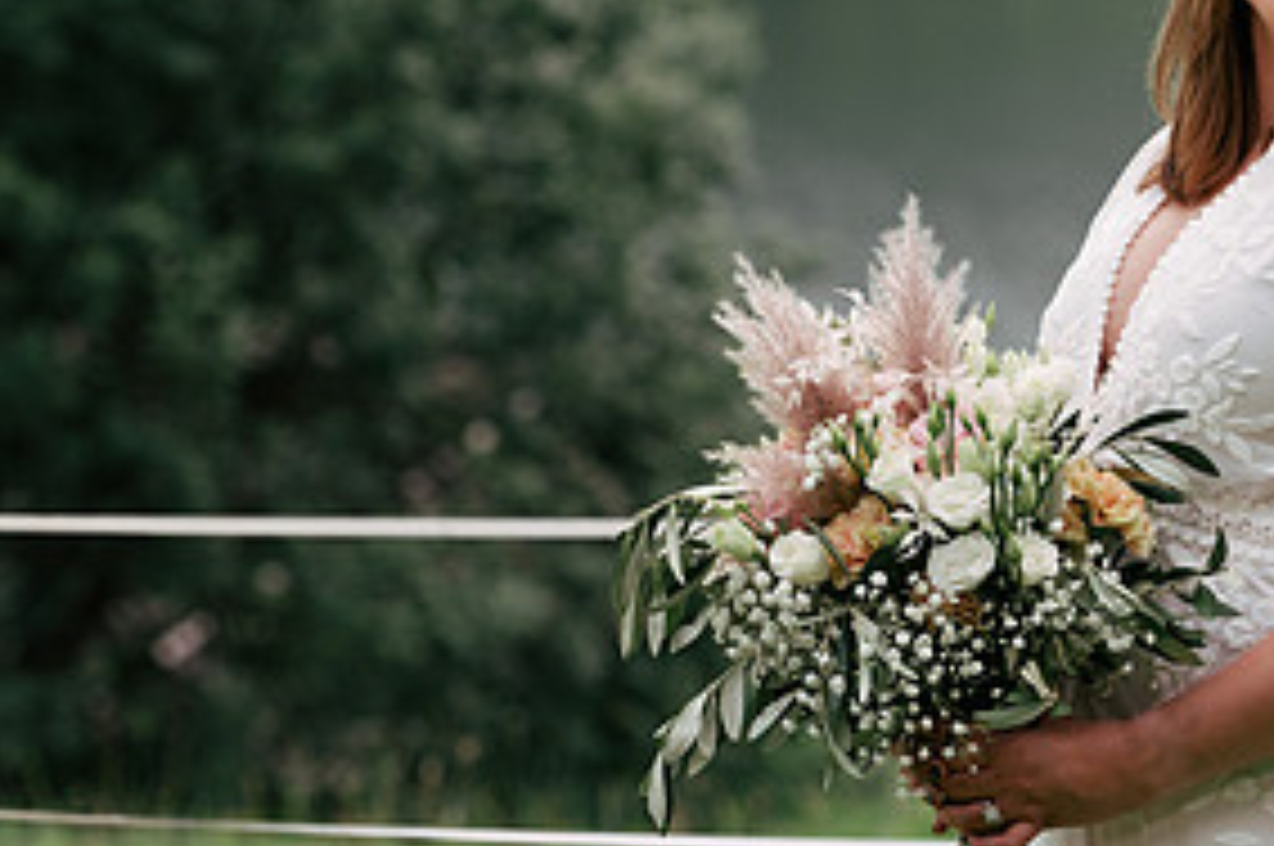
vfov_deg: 4.3
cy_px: 212
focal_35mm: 318
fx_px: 11241
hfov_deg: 6.5
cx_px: 1260
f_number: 7.1
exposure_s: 1/250
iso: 500
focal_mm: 155
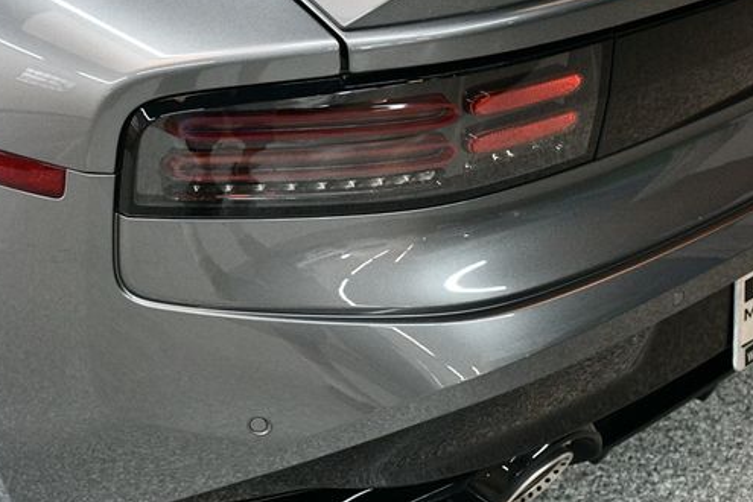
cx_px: 319
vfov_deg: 21.9
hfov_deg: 32.3
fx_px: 1297
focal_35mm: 62
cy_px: 233
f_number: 4
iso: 3200
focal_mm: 32
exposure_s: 1/125
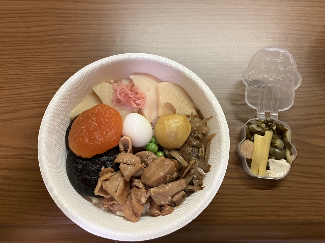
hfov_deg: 63.4
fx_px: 263
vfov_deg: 49.7
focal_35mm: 28
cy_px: 122
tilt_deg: -75.0
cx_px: 162
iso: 250
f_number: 1.8
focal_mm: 3.99
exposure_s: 1/50
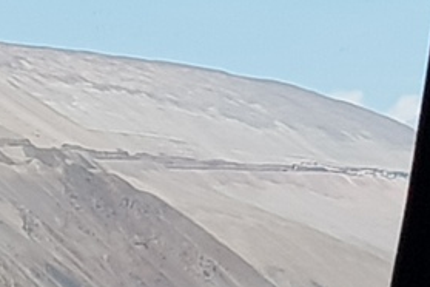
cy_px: 221
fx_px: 466
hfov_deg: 49.0
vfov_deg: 33.4
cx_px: 156
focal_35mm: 39
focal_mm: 4.2
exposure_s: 1/1900
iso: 40
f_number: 1.7
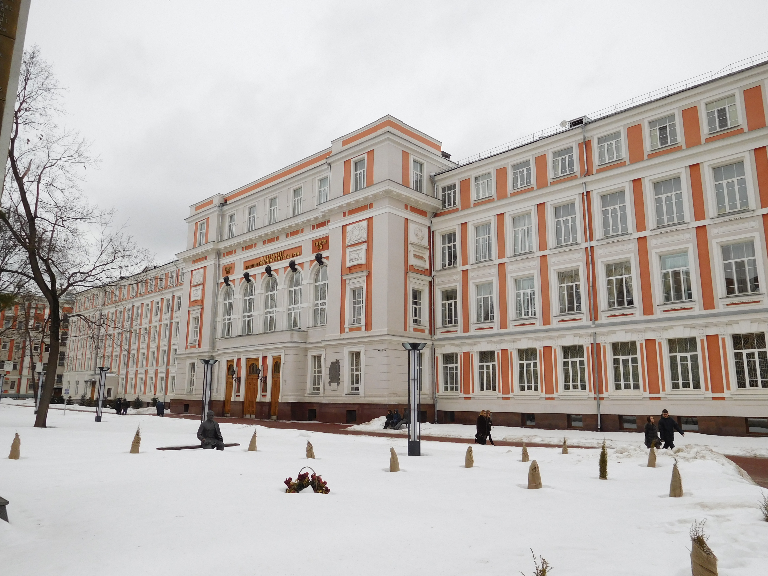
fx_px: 555
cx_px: 384
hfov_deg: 69.4
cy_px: 288
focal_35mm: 25
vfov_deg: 54.9
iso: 125
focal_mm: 4.5
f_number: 3.4
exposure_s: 1/500
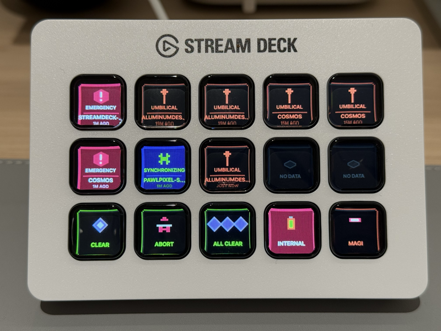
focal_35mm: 48
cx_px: 220
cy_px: 166
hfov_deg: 39.7
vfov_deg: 30.3
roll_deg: +0.3
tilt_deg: -35.7
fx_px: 612
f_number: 1.78
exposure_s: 1/60
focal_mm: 6.76
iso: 100
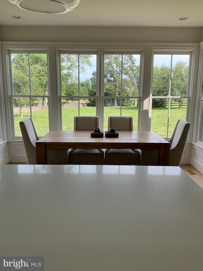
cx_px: 102
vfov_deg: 61.7
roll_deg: -2.6
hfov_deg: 48.2
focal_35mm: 29
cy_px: 136
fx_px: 227
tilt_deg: -11.4
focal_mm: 3
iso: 16
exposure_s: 1/225
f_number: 1.8
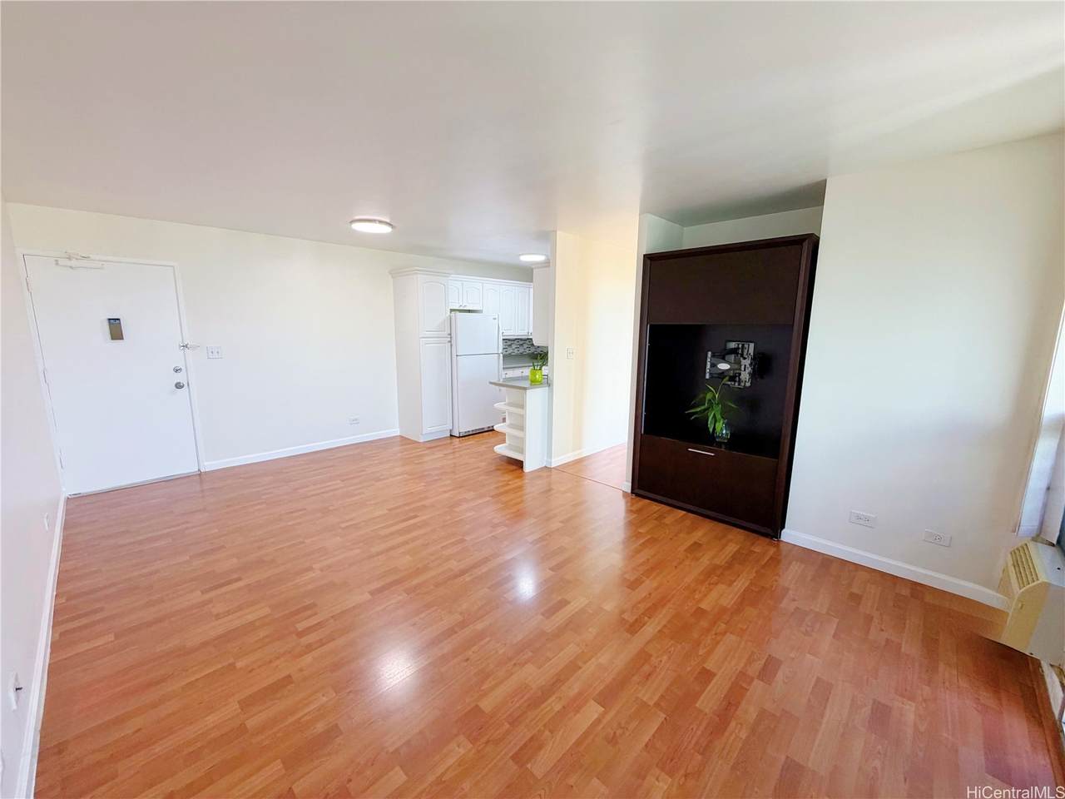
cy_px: 400
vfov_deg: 85.7
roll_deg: -0.5
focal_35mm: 14
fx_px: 431
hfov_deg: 102.1
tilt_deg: -10.6
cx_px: 532
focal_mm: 2.22
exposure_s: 1/60
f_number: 2.2
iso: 160
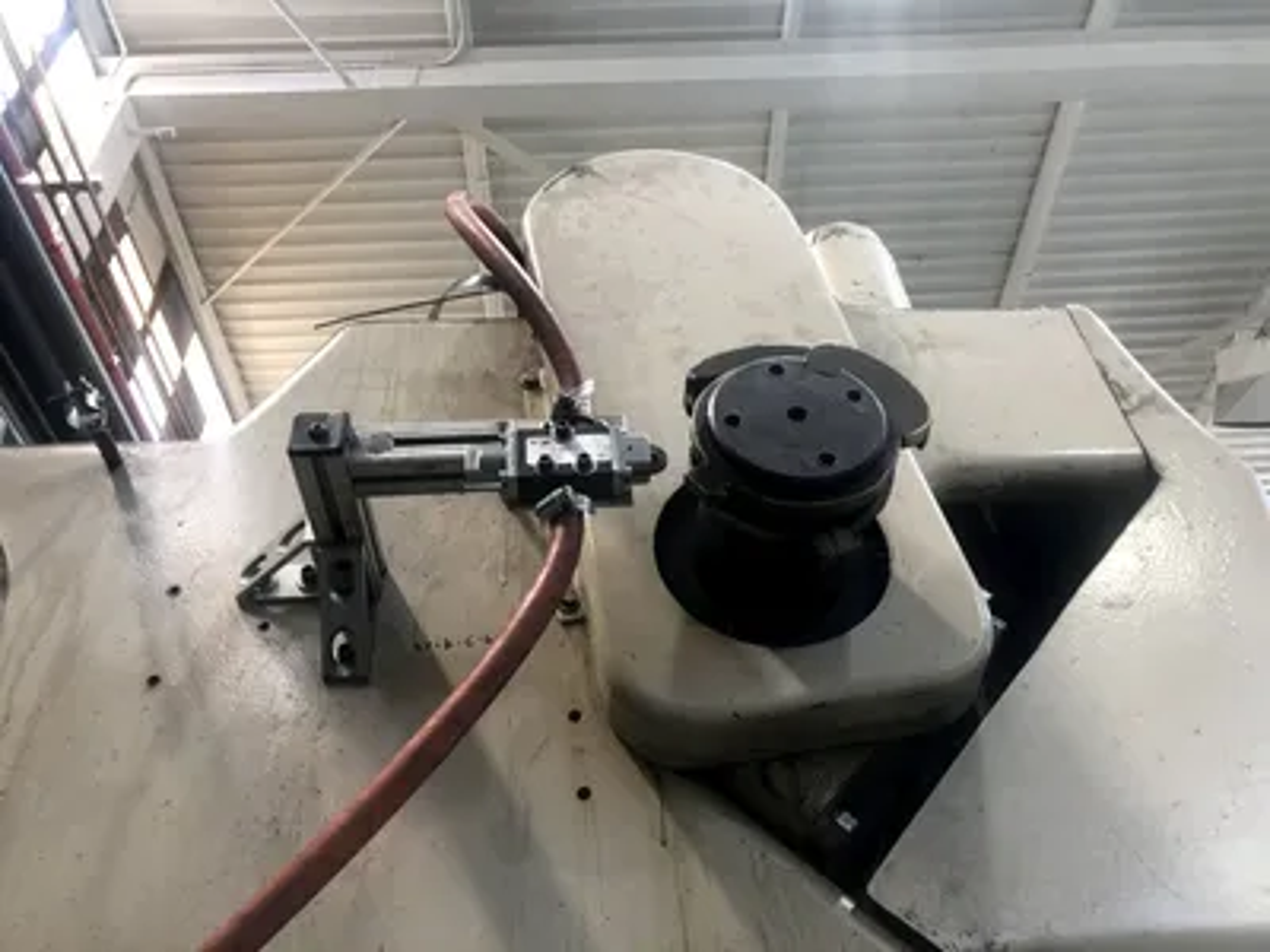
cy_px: 476
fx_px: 1027
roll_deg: +7.1
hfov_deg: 63.4
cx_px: 635
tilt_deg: +42.3
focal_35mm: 28
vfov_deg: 49.7
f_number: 1.8
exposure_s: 1/30
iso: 32
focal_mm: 4
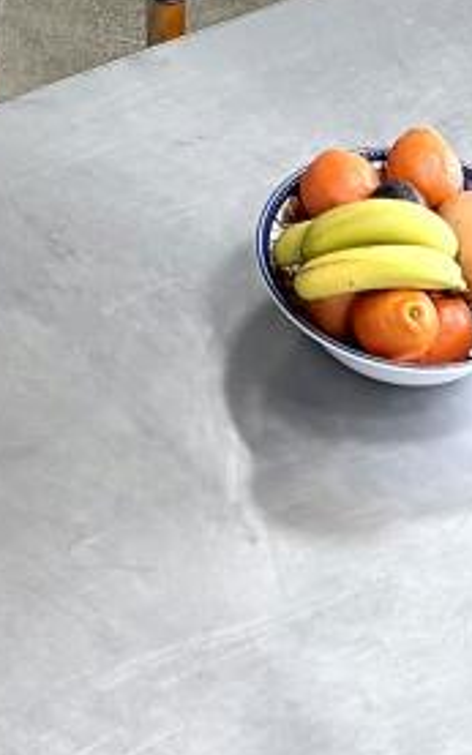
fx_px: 4098
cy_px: -1216
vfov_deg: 9.2
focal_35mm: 199
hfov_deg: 6.5
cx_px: -349
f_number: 1.6
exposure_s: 1/181
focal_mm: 5.96
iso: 80
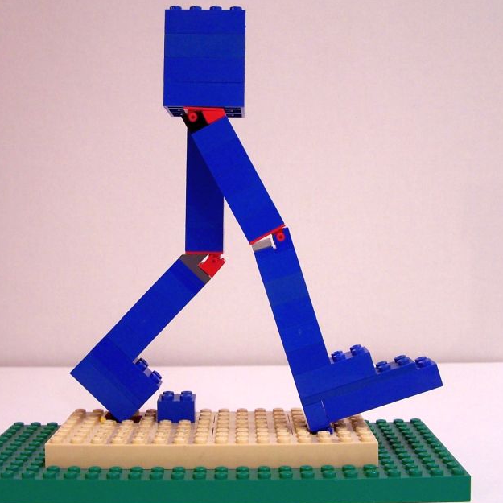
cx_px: 222
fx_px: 904
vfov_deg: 31.1
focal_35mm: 55
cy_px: 254
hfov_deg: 31.1
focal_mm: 6.3
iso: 80
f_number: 2.8
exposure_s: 1/4
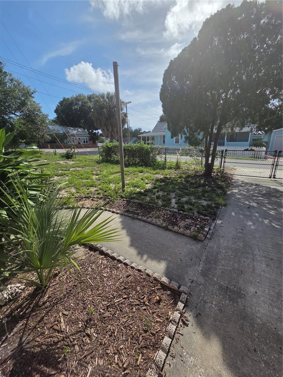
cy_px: 188
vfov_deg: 106.2
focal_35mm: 13
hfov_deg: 89.9
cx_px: 142
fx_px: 142
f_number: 2.2
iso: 50
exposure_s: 1/3446
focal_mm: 2.2
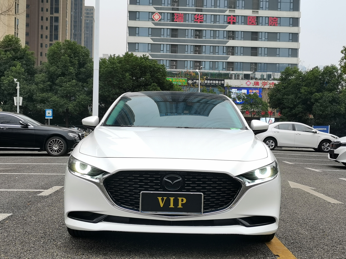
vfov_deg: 28.6
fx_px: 510
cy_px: 130
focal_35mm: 51
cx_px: 173
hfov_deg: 37.5
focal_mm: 5.58
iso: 50
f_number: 1.8
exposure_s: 1/194
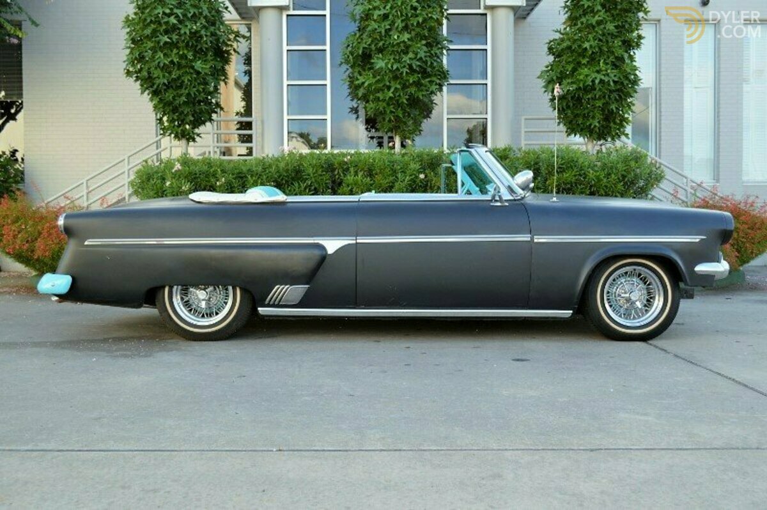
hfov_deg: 57.3
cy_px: 255
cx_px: 384
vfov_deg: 39.9
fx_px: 702
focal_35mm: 33
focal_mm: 22
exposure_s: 1/125
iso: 220
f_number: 5.6
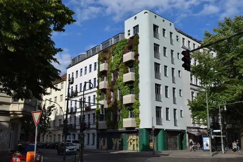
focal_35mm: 36
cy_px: 81
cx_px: 122
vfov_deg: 36.9
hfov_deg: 53.1
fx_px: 243
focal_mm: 24
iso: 200
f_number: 11
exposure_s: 1/500
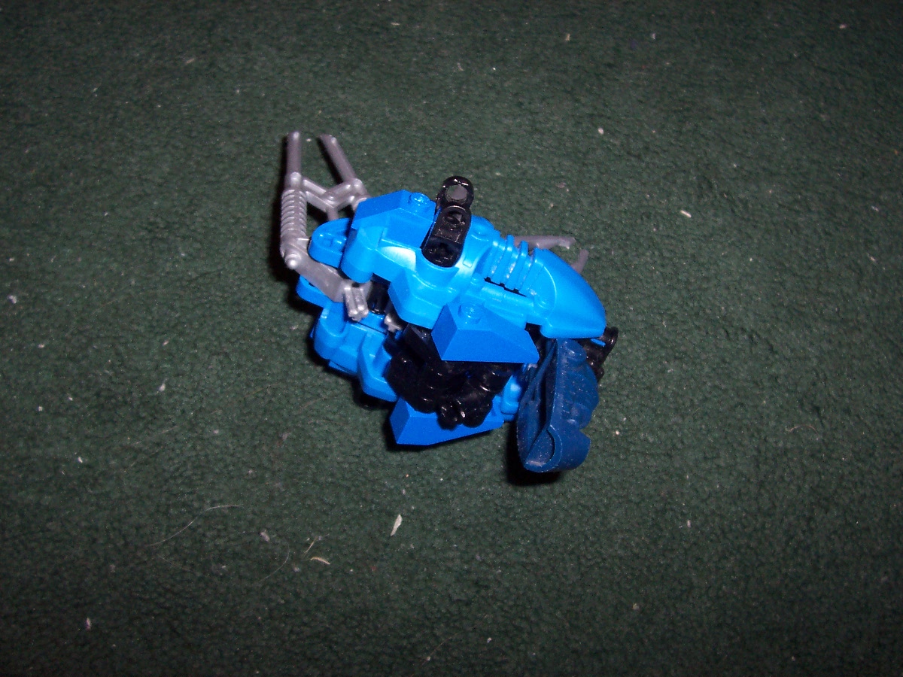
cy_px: 338
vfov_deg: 38.7
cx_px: 452
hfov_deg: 50.1
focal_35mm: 37
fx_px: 965
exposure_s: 1/60
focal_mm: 5.6
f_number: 2.8
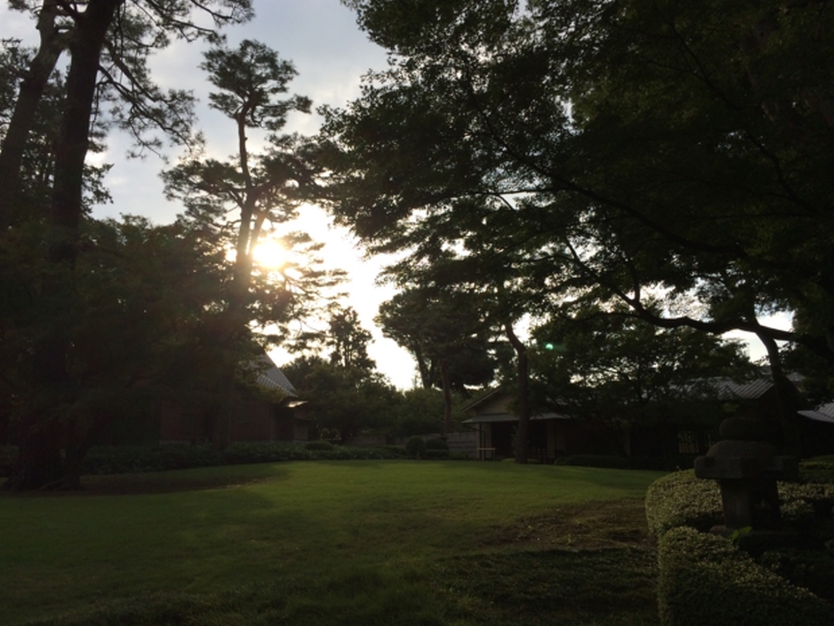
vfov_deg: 45.5
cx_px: 412
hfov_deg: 58.3
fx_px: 747
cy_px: 310
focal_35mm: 31
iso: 32
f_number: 2.2
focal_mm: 4.12
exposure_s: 1/1282
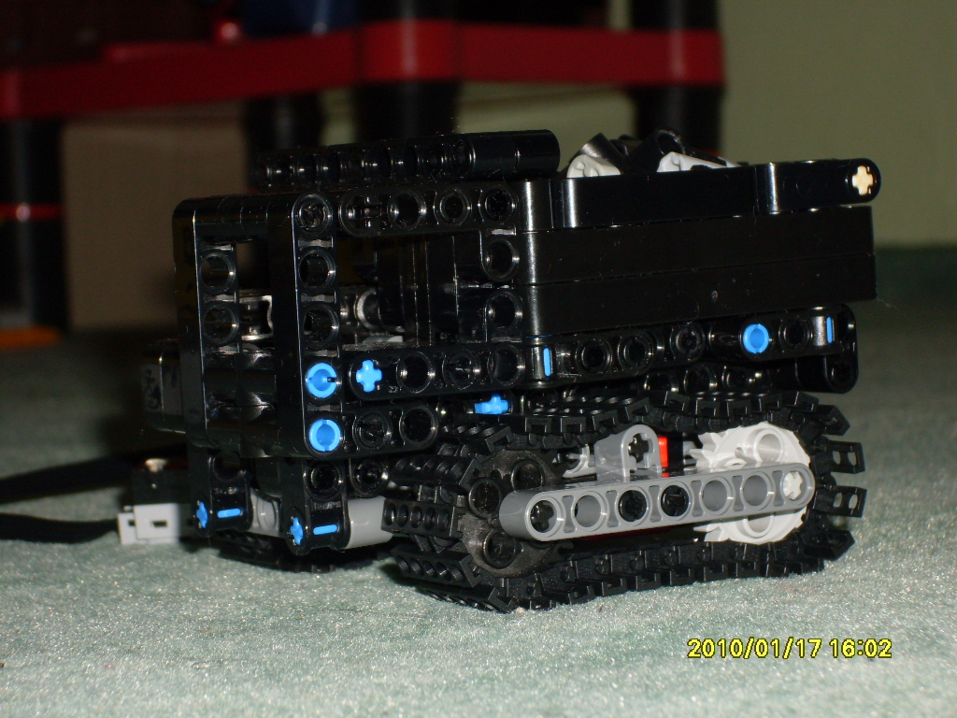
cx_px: 478
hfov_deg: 17.3
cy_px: 359
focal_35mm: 114
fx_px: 3152
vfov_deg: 13.0
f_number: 5.2
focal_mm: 18.9
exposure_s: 1/60
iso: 100
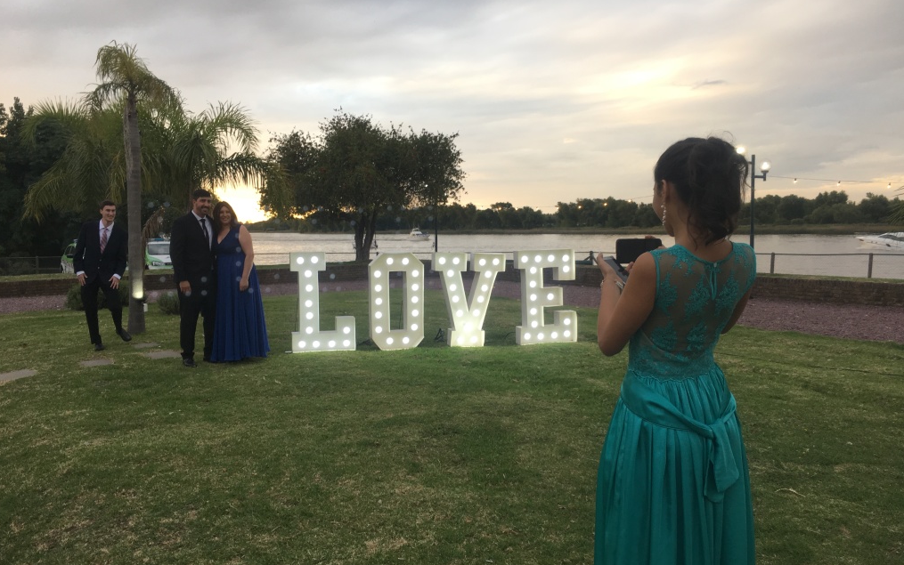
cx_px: 452
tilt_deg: -5.0
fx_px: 764
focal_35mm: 31
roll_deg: +0.8
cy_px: 303
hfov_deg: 61.2
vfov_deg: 40.6
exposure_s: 1/50
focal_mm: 4.15
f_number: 2.2
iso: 32
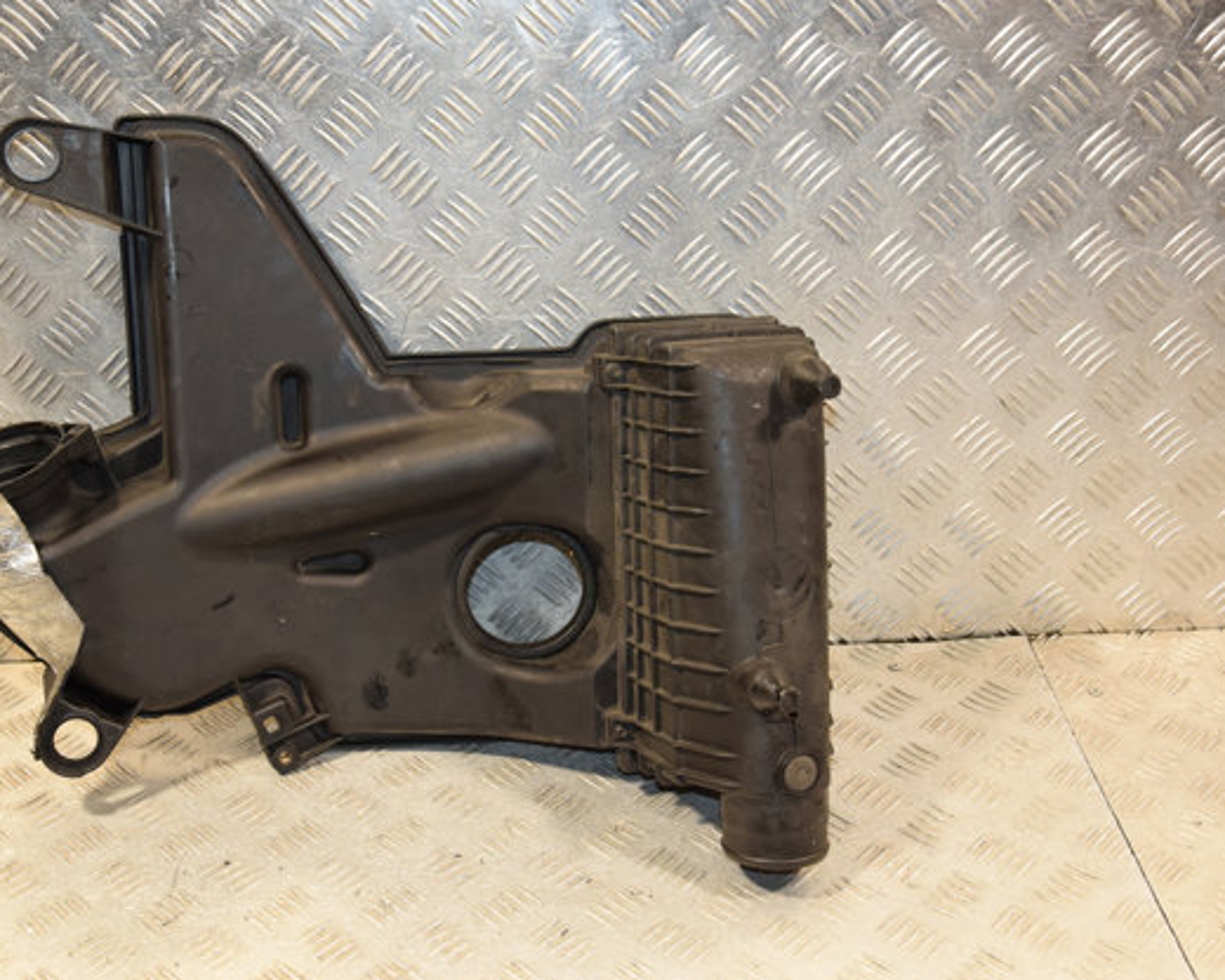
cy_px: 481
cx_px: 539
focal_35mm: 45
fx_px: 1631
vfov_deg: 33.4
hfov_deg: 41.1
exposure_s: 1/160
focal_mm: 26
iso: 800
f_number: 5
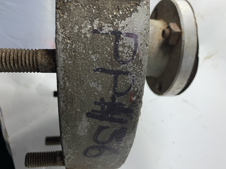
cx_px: 113
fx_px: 176
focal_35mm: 27
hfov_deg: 65.3
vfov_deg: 51.4
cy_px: 87
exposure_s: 1/121
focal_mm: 4.25
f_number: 1.8
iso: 32
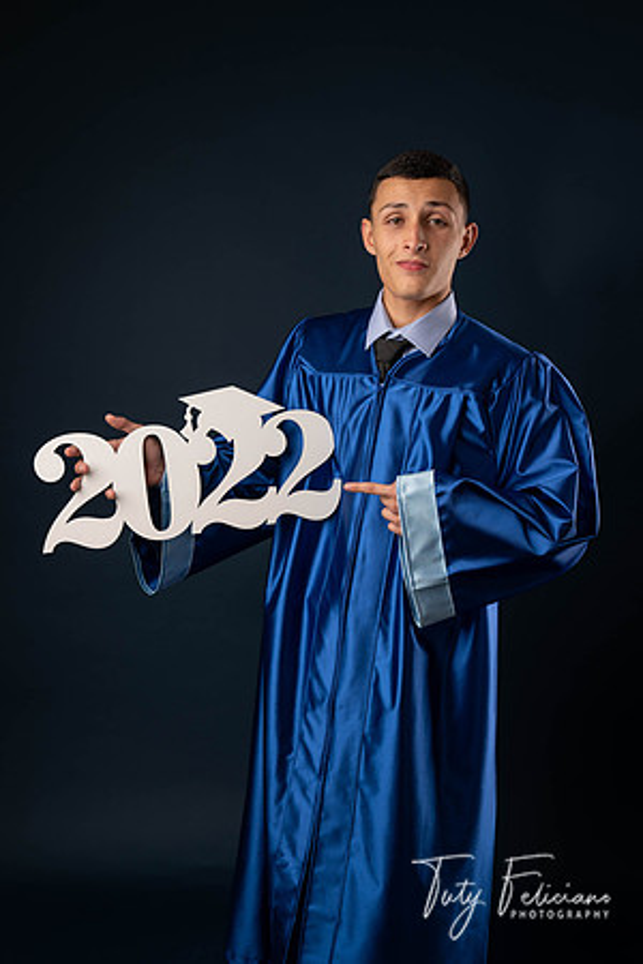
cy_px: 482
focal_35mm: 46
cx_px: 322
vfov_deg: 42.7
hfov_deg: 29.2
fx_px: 1232
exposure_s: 1/100
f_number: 5.6
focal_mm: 46
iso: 200
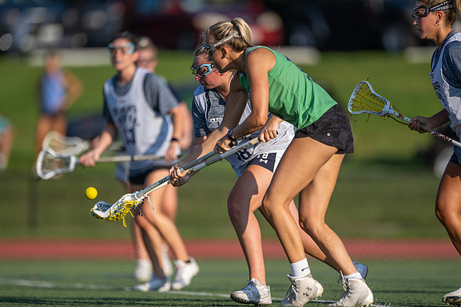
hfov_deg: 4.6
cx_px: 239
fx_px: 5759
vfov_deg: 3.1
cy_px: 148
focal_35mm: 450
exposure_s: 1/2000
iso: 180
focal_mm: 400
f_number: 2.8
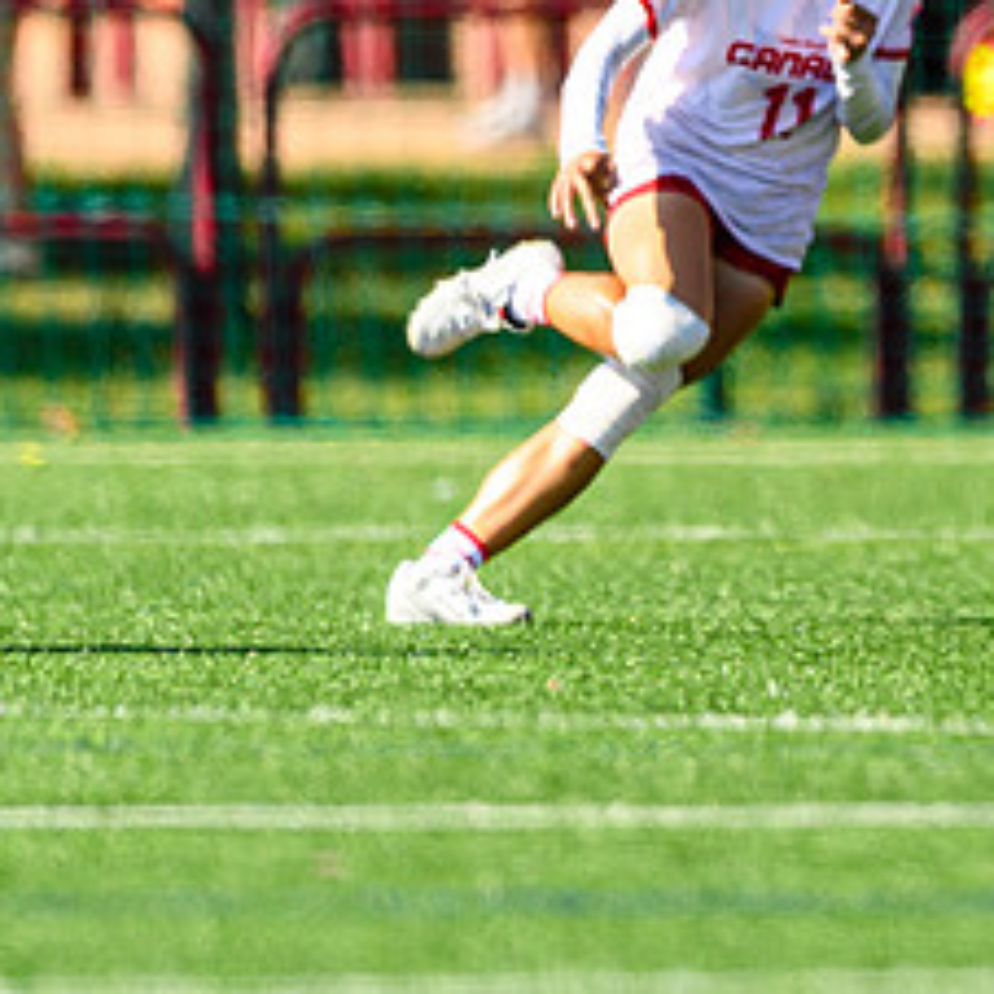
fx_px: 49023
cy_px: 77
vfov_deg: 1.2
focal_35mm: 1509
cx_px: 1727
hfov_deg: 1.2
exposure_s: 1/1250
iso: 100
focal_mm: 400
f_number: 3.2
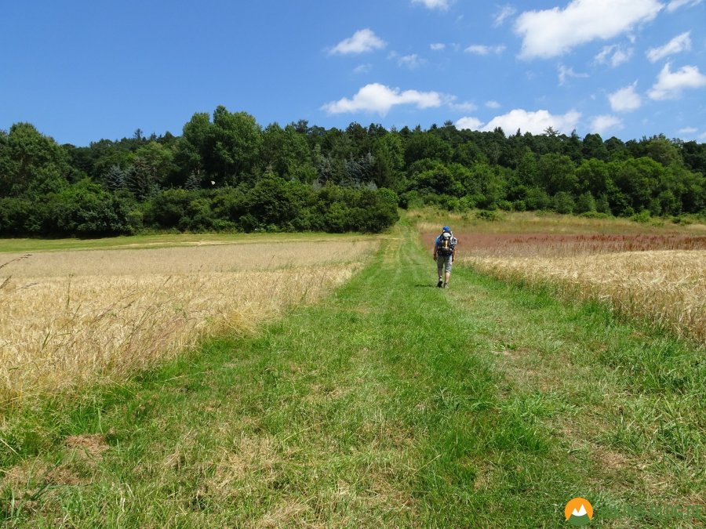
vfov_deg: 56.8
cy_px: 264
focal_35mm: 24
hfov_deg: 71.6
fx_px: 489
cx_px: 353
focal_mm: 4.1
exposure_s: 1/1000
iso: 80
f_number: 3.5
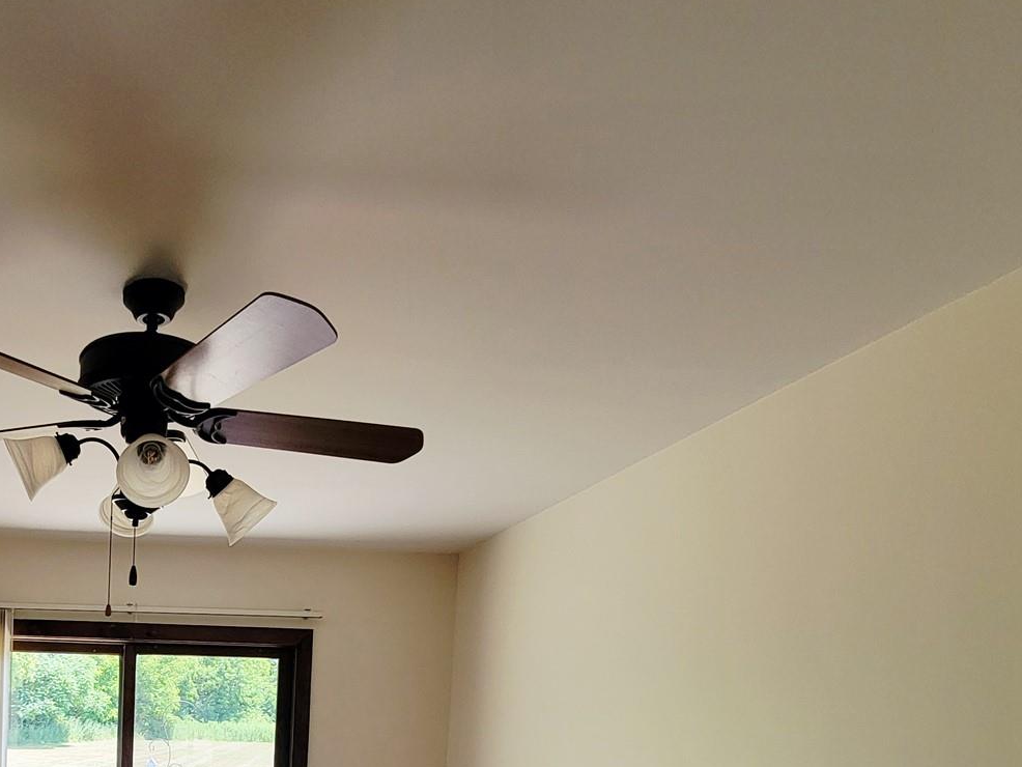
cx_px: 161
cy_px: 771
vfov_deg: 43.7
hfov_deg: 58.6
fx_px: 797
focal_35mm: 27
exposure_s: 1/120
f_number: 2.2
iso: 80
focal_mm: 2.2
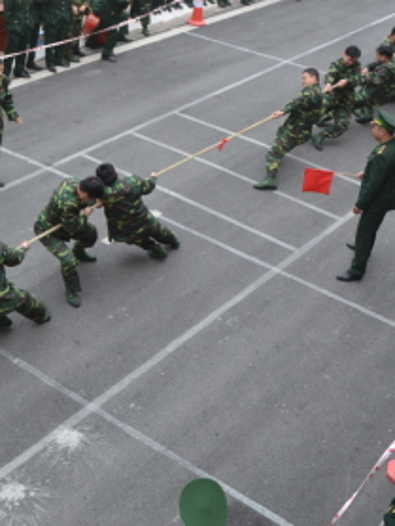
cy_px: 193
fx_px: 866
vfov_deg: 33.6
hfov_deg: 24.6
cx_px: 4
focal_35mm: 57
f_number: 5.6
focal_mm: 20
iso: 220
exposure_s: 1/125
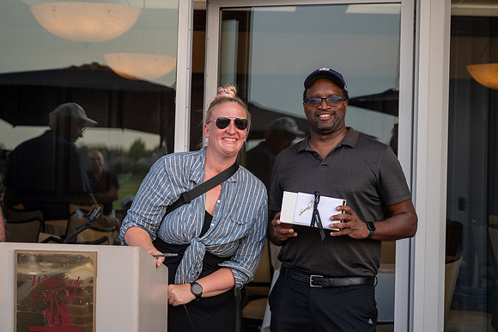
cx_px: 243
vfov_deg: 17.7
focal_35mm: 77
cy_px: 132
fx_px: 1066
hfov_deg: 26.3
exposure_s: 1/500
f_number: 4
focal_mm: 64
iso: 500
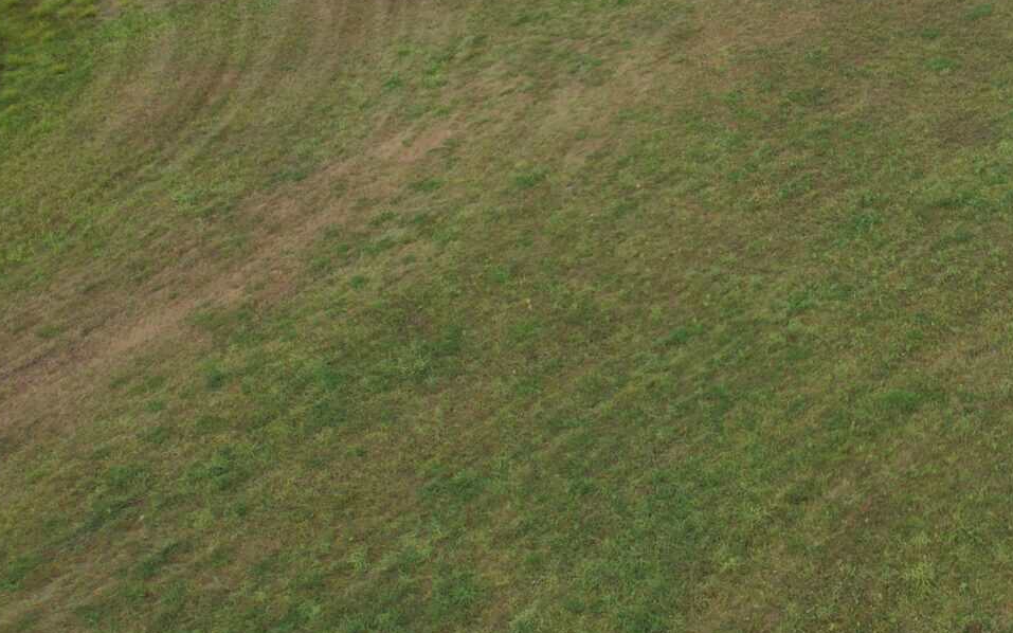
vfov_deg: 20.1
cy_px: -160
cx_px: 1194
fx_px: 1656
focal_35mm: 60
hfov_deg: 29.5
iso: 200
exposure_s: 1/1000
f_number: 2.8
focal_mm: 8.38
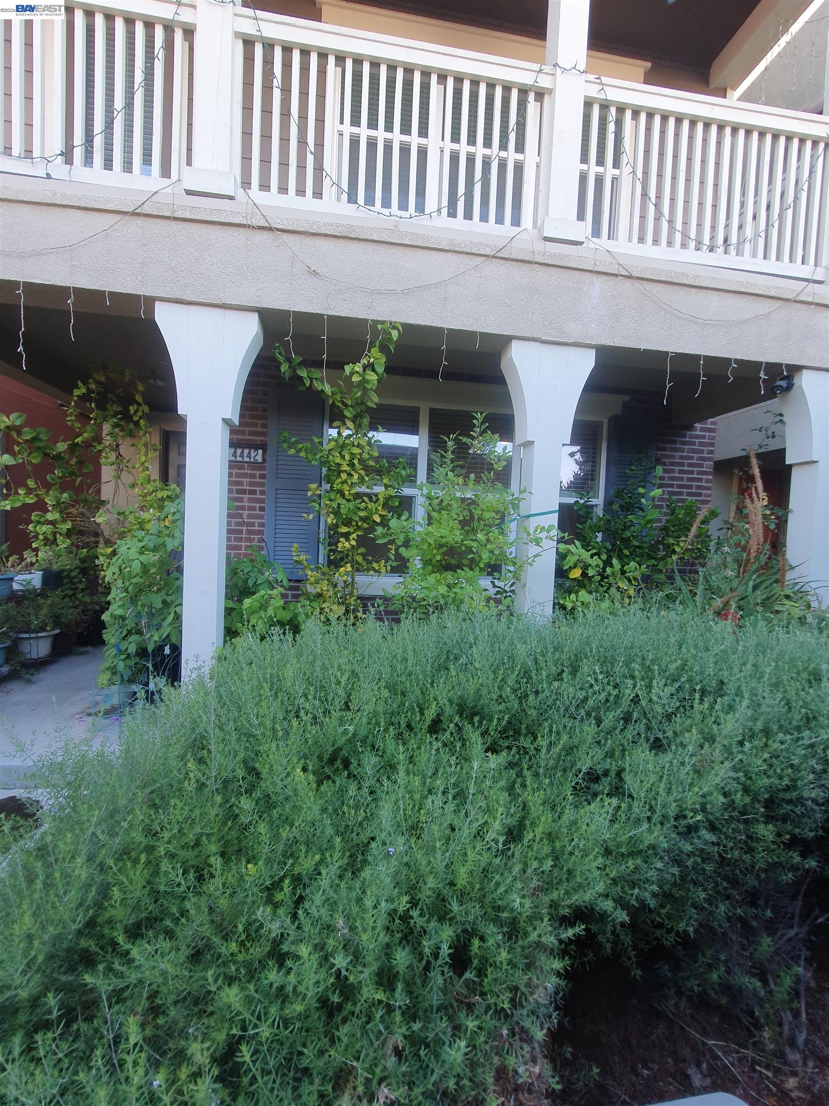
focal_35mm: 13
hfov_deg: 89.9
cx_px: 414
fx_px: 415
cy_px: 553
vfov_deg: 106.2
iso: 50
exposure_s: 1/120
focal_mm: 1.8
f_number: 2.2
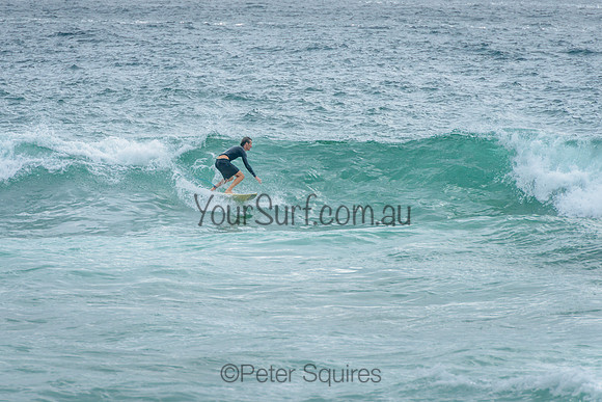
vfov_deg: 2.8
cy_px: 156
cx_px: 245
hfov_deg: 4.2
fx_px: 8198
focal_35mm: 490
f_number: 10
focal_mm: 400
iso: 500
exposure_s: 1/1600
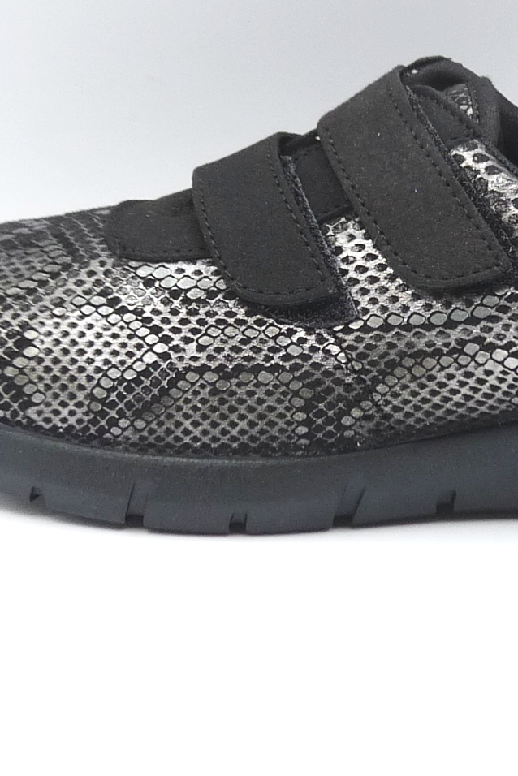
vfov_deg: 23.3
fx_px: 1876
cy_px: 298
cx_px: 439
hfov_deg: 15.6
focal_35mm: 87
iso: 100
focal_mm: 4.9
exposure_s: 1/125
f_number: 3.6
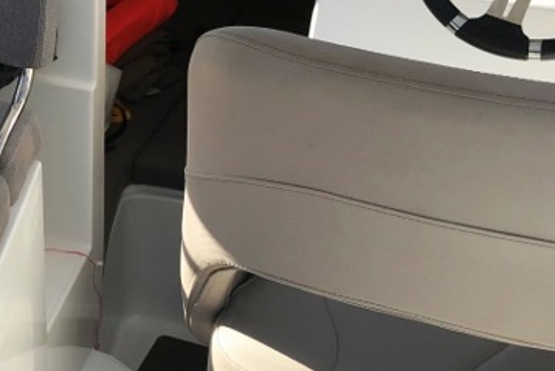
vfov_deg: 17.5
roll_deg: +3.0
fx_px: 1203
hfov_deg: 24.1
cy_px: 165
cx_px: -76
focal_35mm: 78
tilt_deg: -26.8
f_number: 1.8
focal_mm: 3.99
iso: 20
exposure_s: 1/818
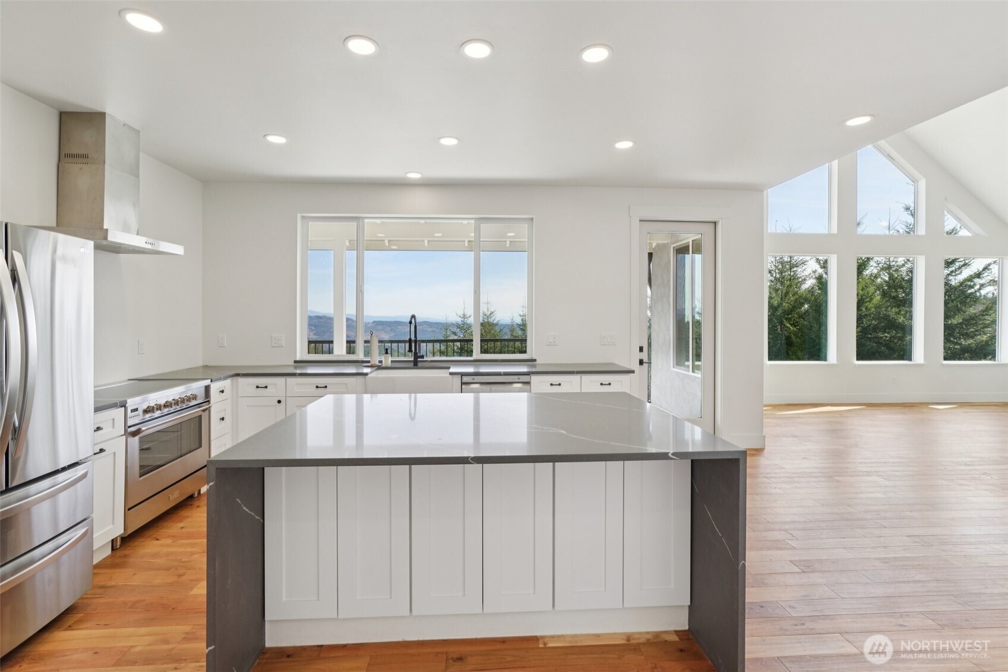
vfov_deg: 73.7
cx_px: 504
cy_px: 336
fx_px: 448
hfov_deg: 96.7
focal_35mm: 16
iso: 400
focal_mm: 16
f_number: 8
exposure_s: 1/200
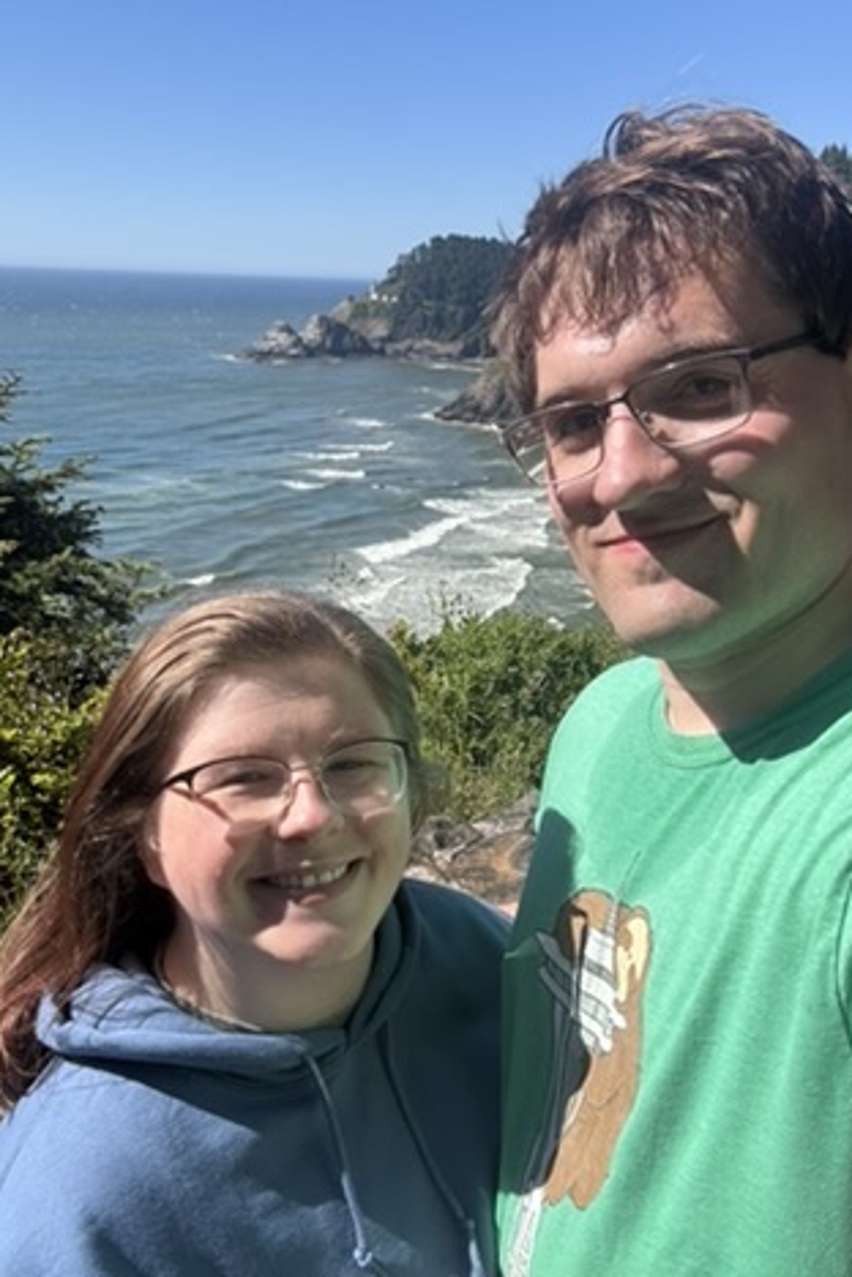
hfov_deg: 41.1
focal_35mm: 32
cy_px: 641
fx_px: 1136
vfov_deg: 58.7
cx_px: 442
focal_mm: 2.69
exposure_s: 1/1038
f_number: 1.9
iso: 25
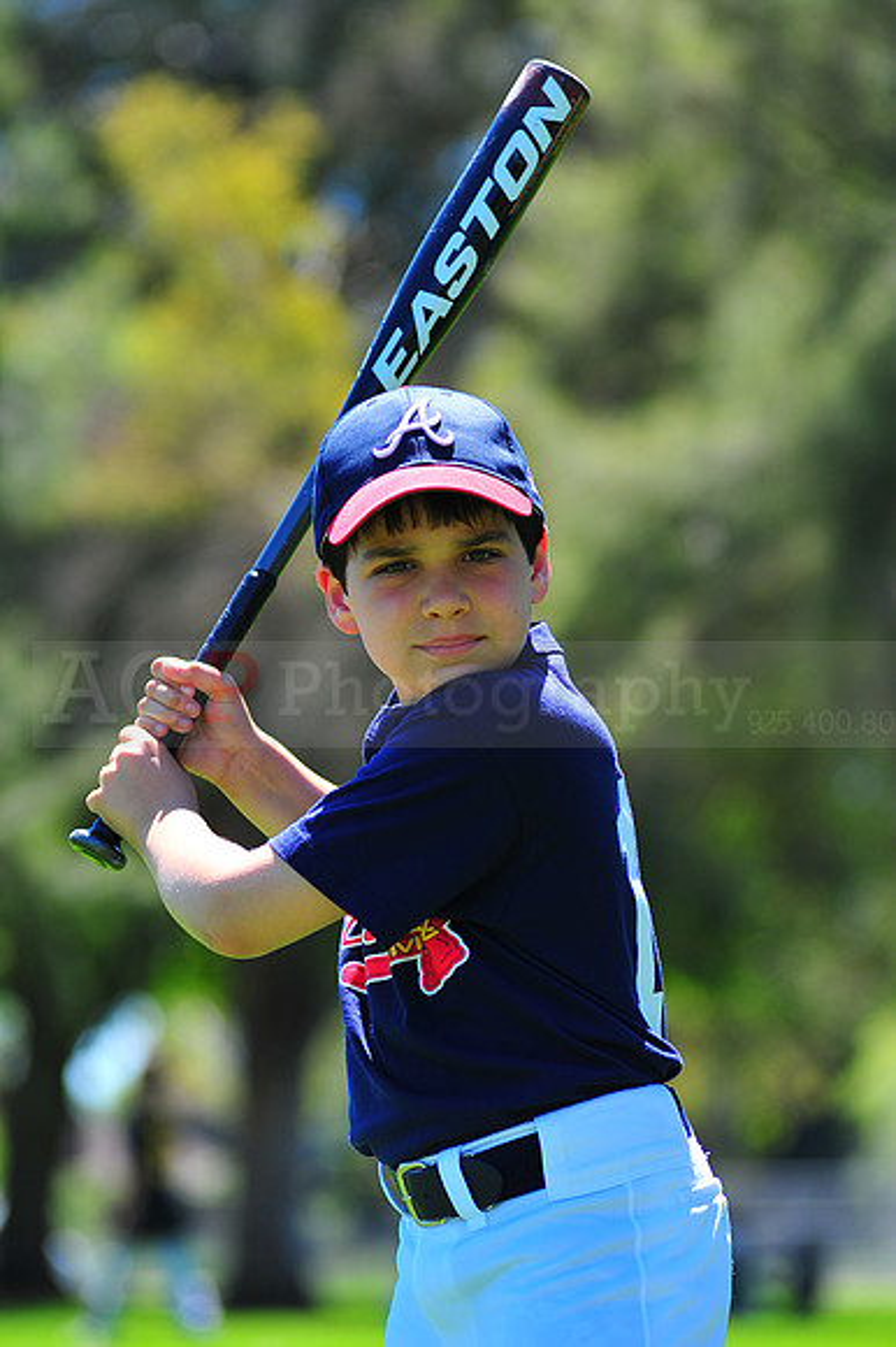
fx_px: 6728
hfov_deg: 7.6
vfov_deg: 11.4
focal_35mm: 180
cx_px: 448
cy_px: 674
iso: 200
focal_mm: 180
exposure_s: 1/500
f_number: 5
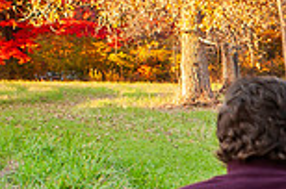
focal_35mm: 151
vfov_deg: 8.8
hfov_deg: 12.2
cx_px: 552
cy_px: 296
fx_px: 1197
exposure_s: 1/200
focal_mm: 34
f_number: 4.5
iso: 640
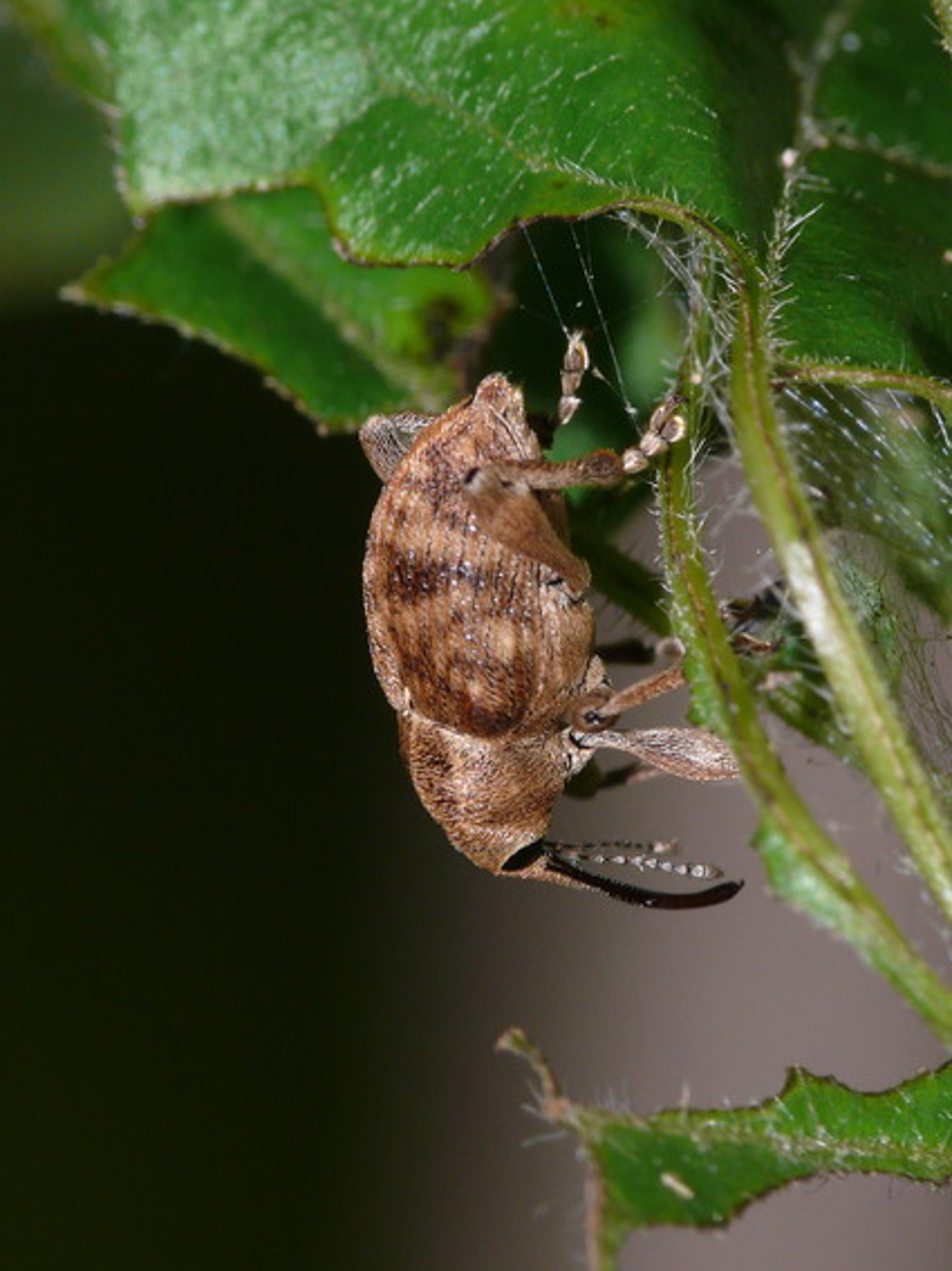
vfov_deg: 4.2
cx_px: 508
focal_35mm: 474
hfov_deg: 3.1
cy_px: 625
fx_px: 17388
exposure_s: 1/250
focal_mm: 88.8
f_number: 11
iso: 200
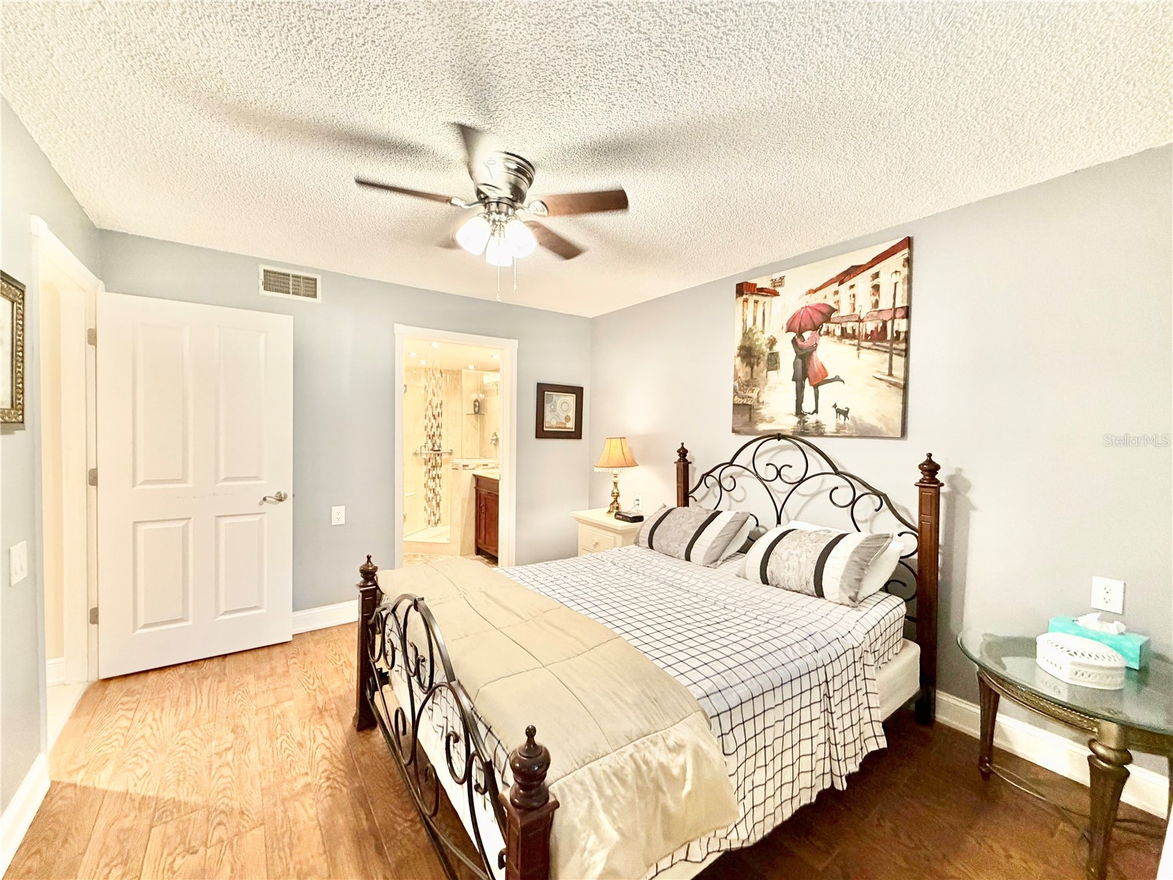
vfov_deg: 85.7
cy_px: 440
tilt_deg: -1.5
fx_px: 474
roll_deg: -0.1
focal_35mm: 14
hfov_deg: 102.1
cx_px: 586
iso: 320
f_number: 2.2
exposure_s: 1/60
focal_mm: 2.22
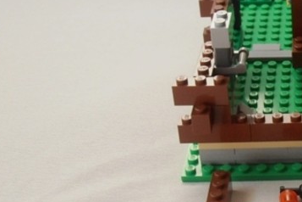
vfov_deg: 14.1
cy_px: 134
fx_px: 814
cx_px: 348
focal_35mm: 97
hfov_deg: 19.9
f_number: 3.9
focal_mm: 6.61
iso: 80
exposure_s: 1/60
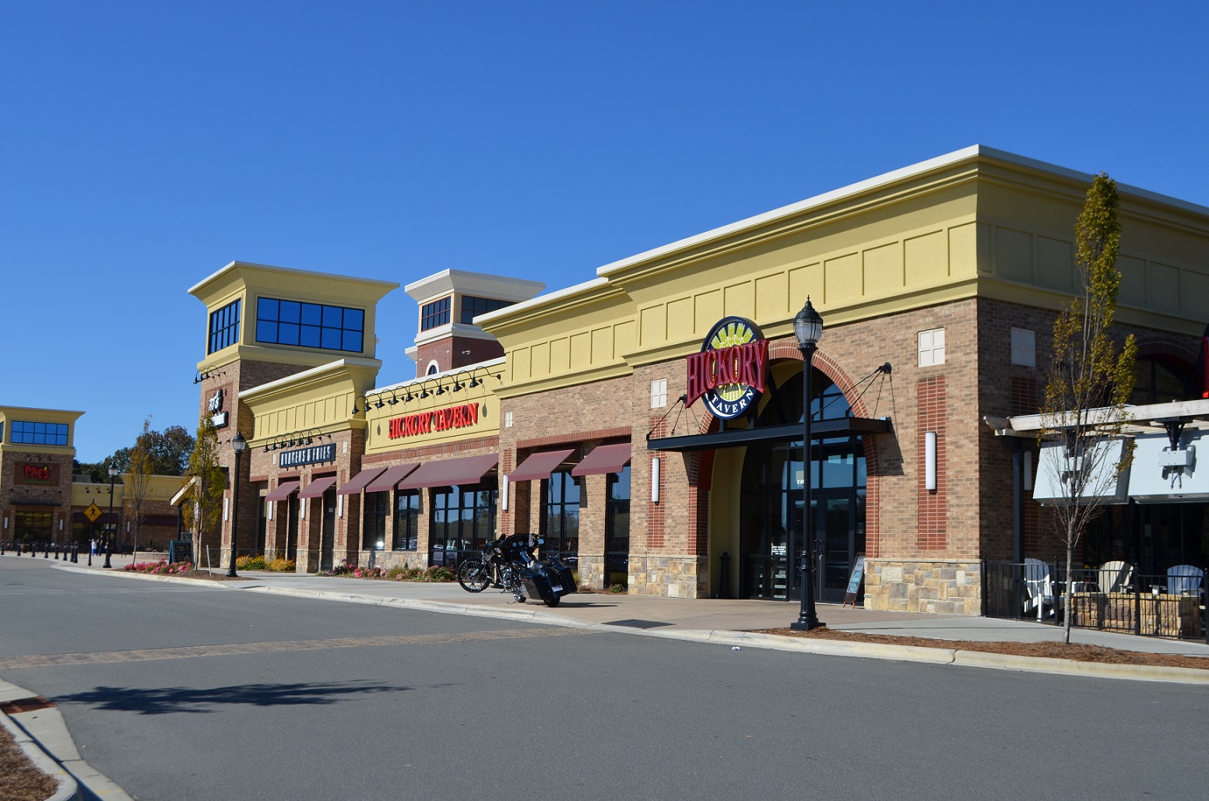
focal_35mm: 39
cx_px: 604
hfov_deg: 49.6
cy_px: 400
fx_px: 1307
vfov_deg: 34.1
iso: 100
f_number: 9
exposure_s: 1/320
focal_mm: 26
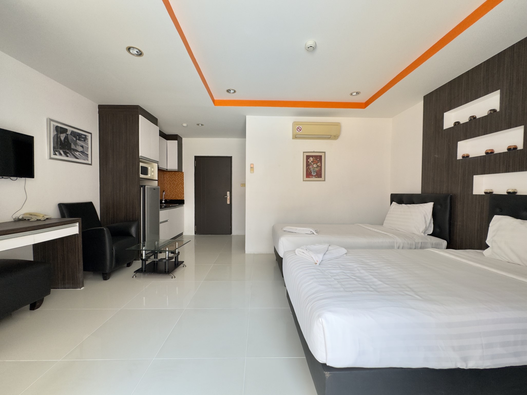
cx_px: 264
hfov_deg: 102.1
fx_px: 213
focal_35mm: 14
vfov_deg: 85.7
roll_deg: -0.2
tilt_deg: -0.5
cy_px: 198
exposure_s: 1/99
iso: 125
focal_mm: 2.22
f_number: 2.2
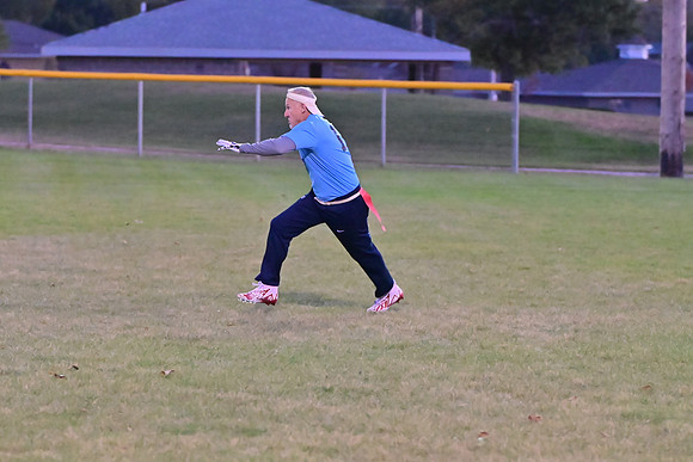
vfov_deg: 7.6
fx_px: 3466
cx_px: 346
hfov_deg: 11.4
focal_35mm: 180
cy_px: 231
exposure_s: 1/500
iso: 6400
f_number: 4
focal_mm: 120
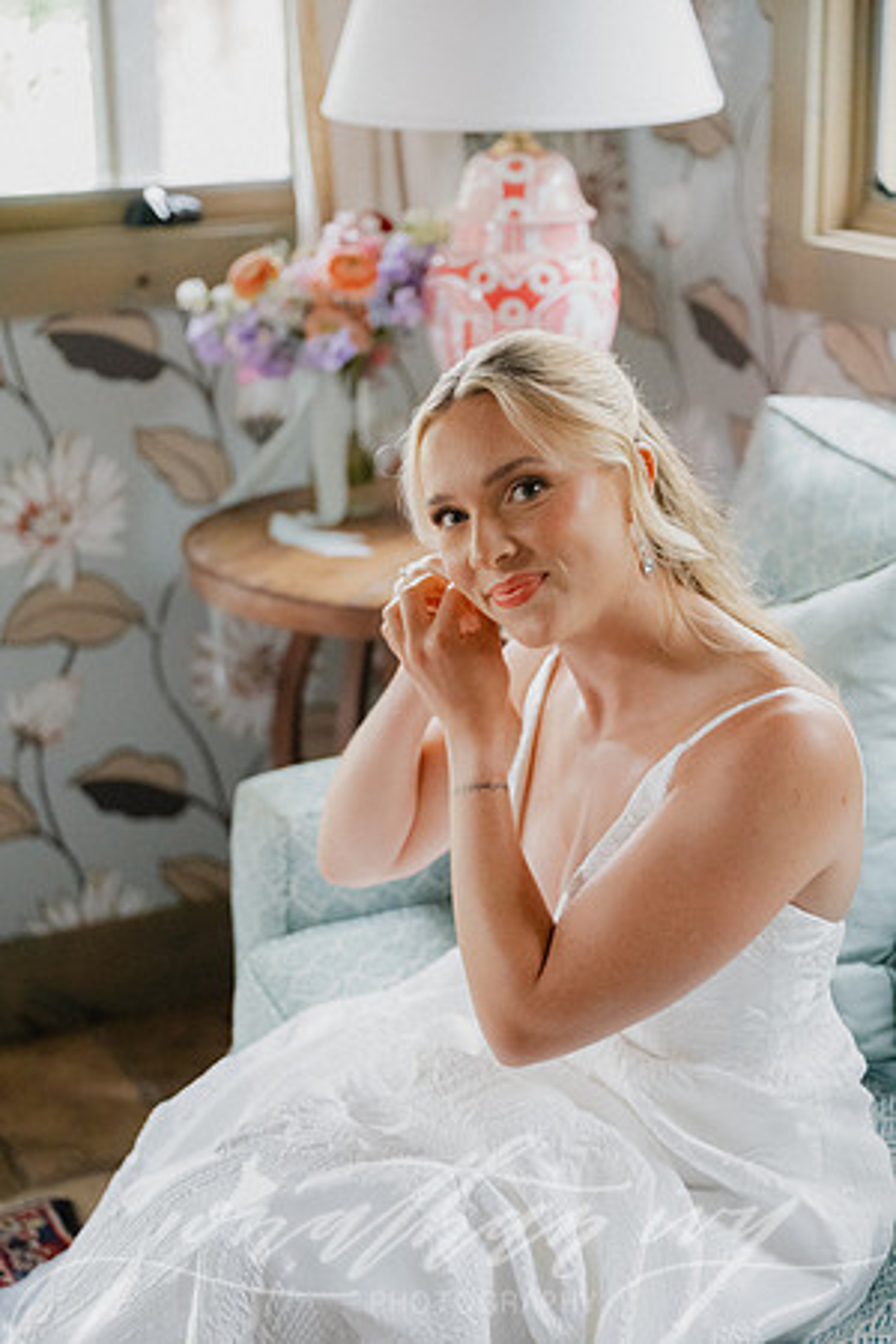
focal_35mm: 60
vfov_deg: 33.4
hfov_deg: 22.6
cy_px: 672
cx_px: 448
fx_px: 2240
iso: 5000
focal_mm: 60
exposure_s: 1/160
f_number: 2.8
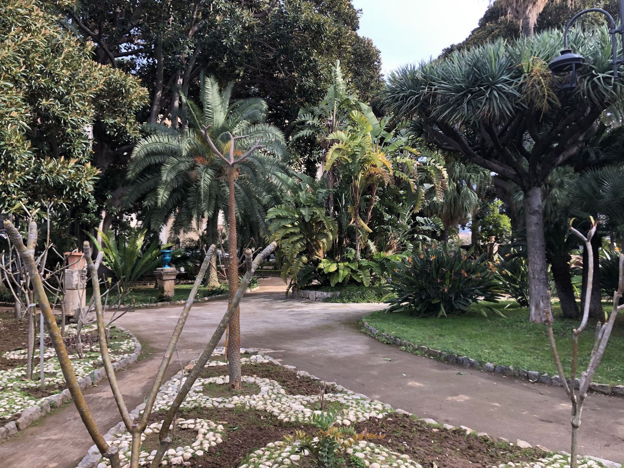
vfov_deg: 49.7
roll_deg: +1.3
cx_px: 312
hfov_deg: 63.4
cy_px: 234
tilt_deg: -0.4
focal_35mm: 28
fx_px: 505
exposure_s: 1/162
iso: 20
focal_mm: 4
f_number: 1.8
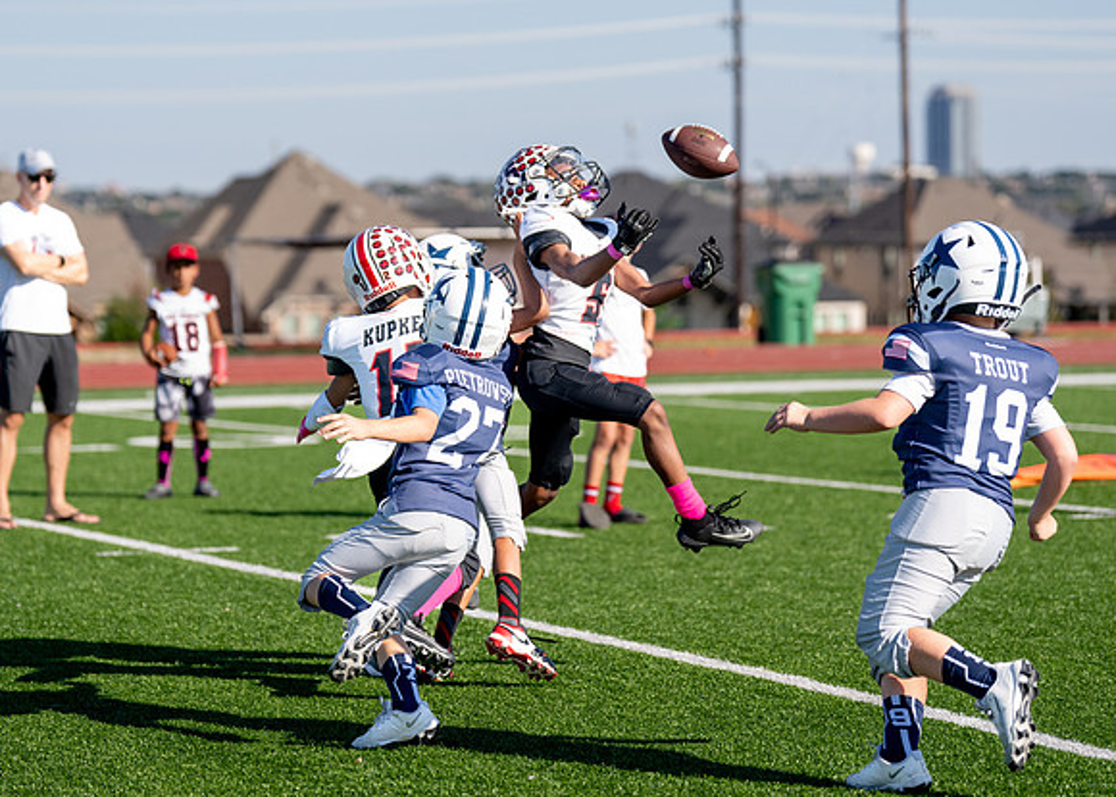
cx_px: 470
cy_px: 349
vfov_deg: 10.7
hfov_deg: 14.9
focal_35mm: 134
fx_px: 4260
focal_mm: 108
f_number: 2.8
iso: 320
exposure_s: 1/3200
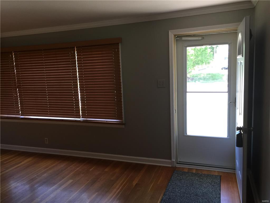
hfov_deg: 61.7
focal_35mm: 29
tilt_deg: -7.8
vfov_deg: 48.2
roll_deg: +1.1
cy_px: 102
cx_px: 135
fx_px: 226
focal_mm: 4.15
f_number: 2.2
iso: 32
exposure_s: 1/40
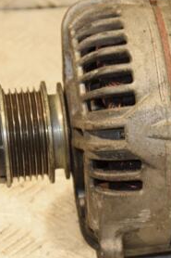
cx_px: 161
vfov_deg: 9.6
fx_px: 1527
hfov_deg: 6.4
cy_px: 162
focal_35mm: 214
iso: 800
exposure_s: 1/125
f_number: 5.3
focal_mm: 66
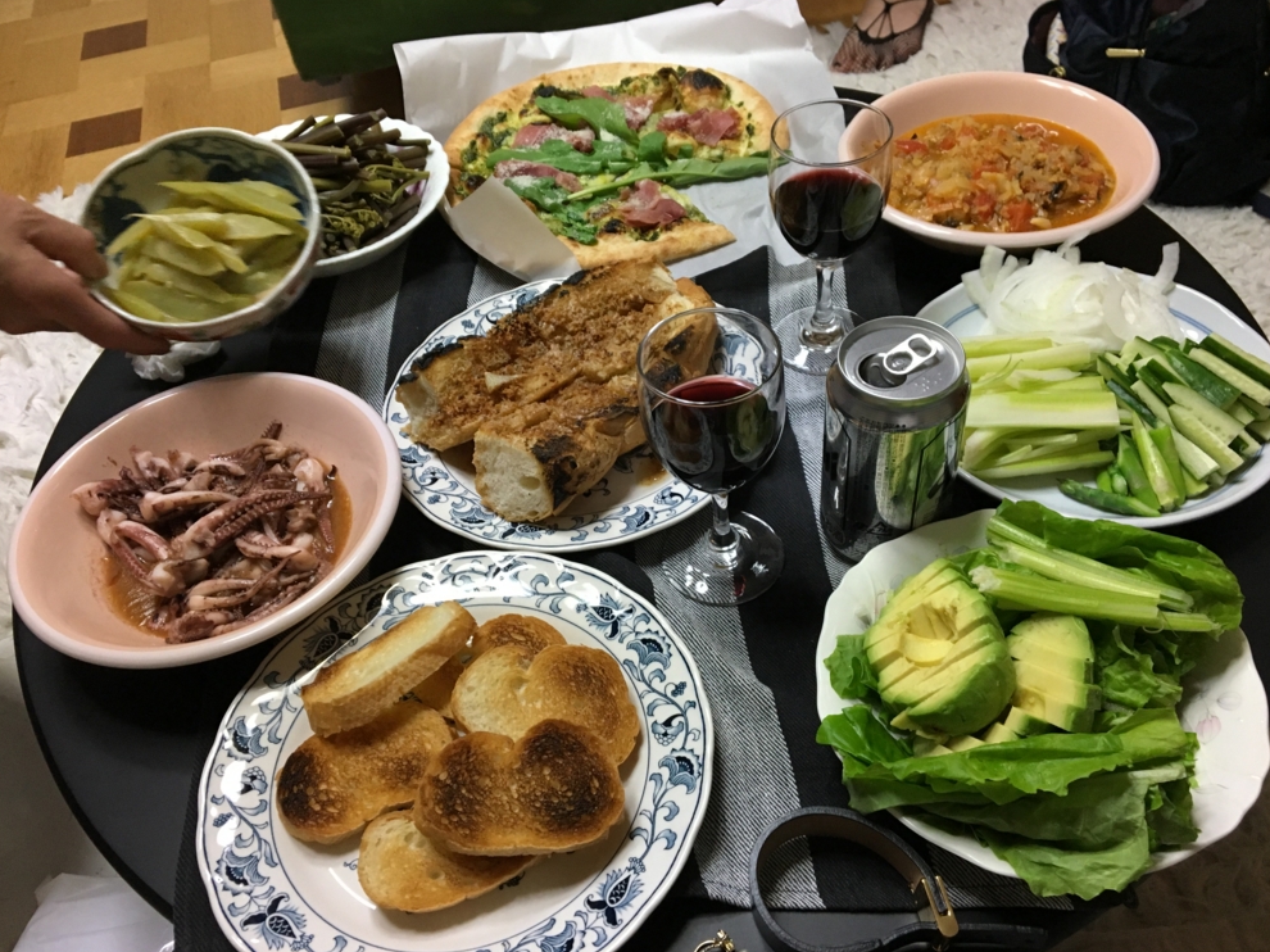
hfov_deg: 60.0
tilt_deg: -48.1
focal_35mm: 30
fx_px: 1100
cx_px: 650
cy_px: 484
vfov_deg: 46.8
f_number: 2.2
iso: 125
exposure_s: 1/30
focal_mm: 4.15
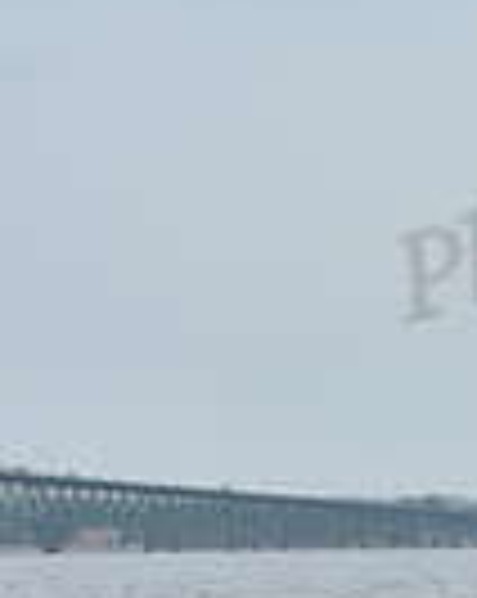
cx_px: 1269
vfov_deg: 5.0
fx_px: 6898
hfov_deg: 3.9
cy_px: 375
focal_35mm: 390
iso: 250
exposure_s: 1/800
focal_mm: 95
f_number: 7.1
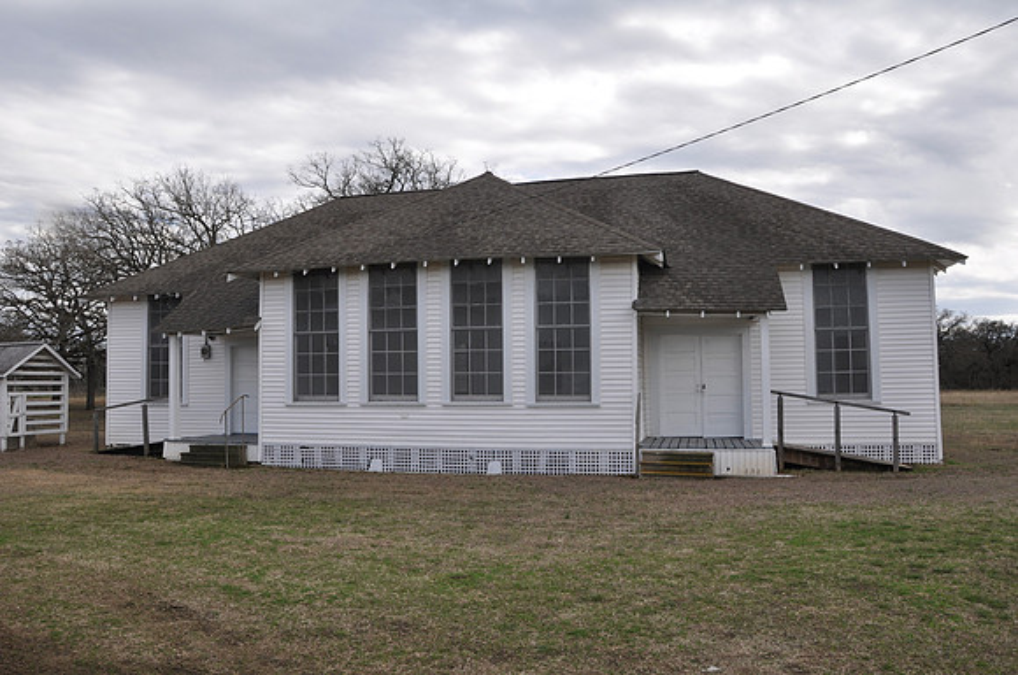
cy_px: 338
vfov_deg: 47.8
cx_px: 509
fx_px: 762
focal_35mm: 27
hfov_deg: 67.5
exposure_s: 1/125
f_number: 11
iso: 200
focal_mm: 18
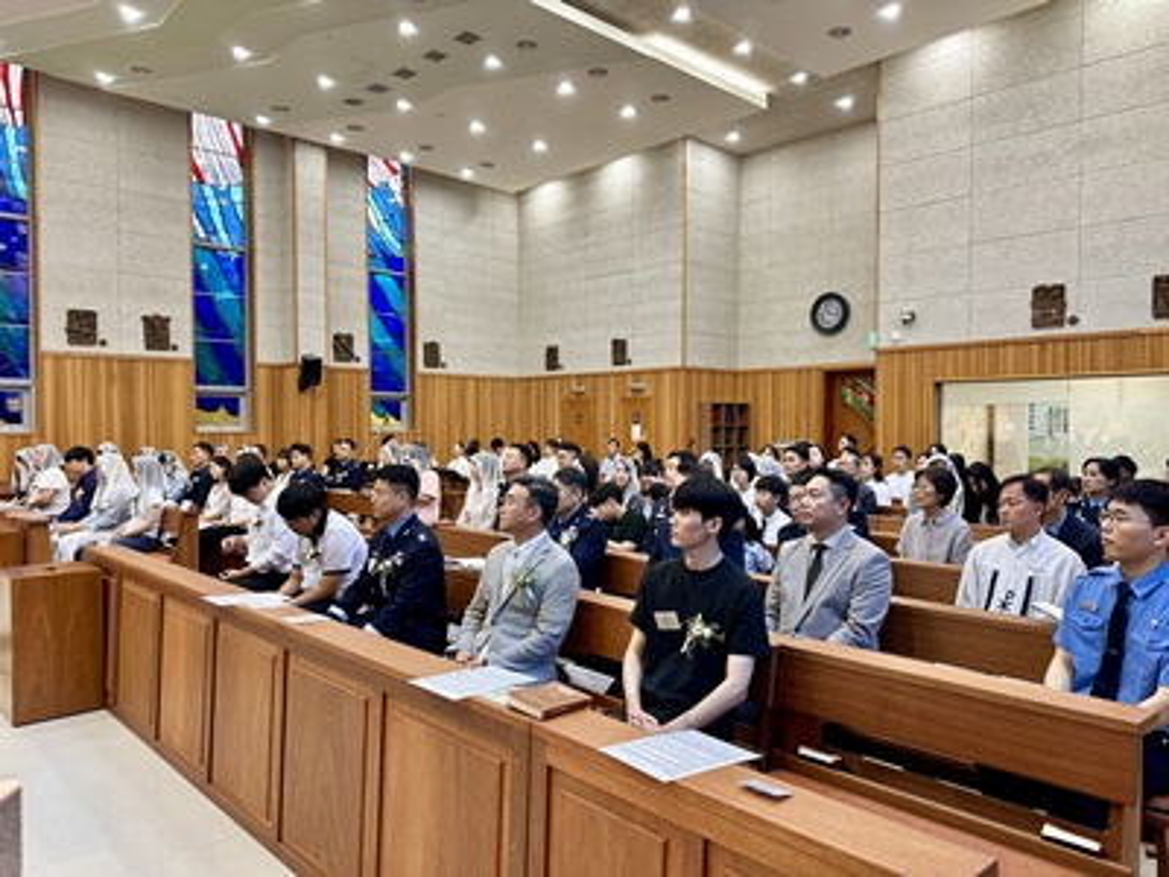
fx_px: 810
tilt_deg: -1.6
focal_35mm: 24
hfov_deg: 71.6
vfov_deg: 56.8
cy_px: 438
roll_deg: +0.0
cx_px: 584
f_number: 1.78
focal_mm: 6.86
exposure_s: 1/60
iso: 125
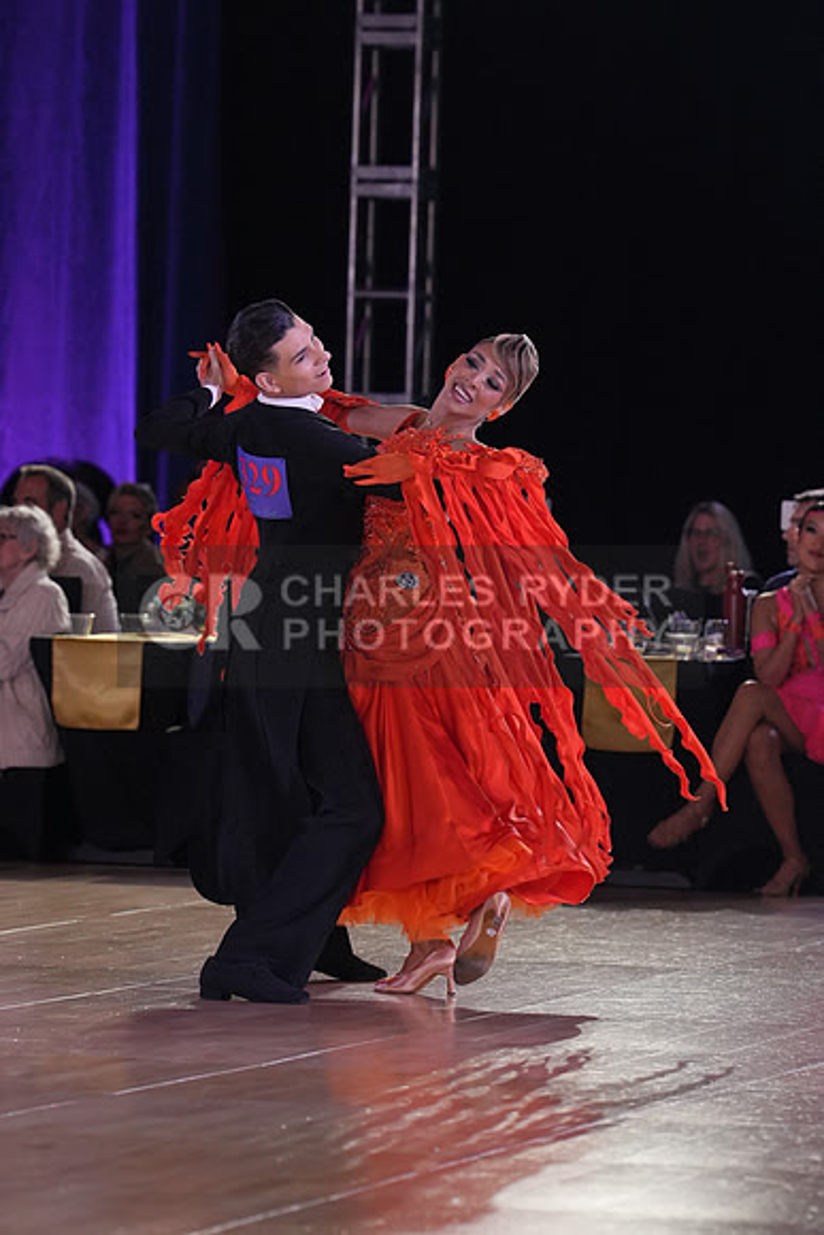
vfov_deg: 9.1
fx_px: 7720
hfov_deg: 6.1
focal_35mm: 225
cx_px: 412
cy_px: 618
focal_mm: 150
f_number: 4
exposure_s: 1/500
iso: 1600
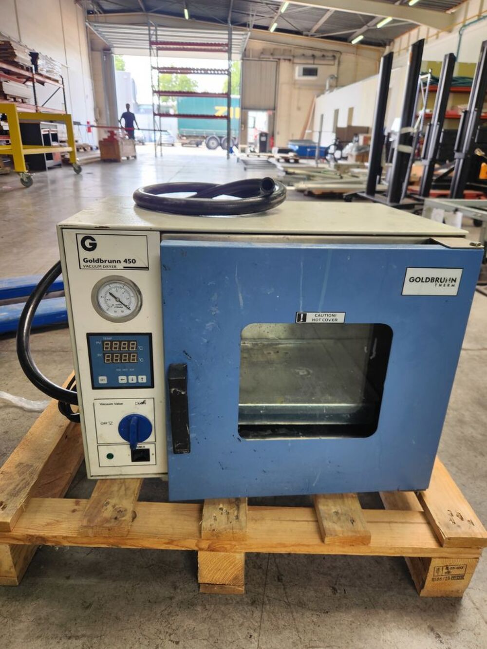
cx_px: 244
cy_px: 324
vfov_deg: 73.9
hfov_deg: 58.9
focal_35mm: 23
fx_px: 431
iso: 80
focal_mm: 5.4
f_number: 1.8
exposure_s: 1/100
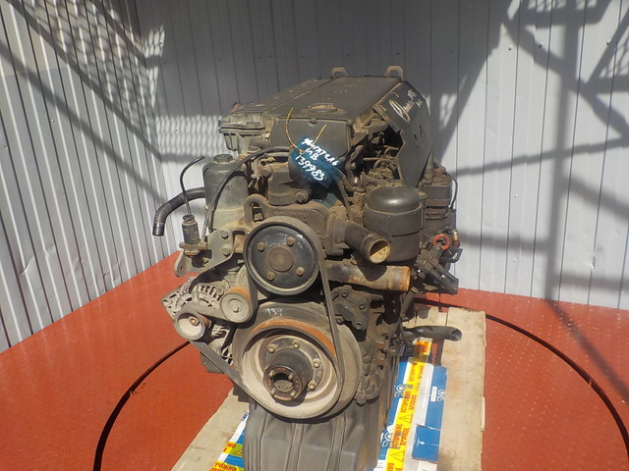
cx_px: 314
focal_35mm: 30
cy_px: 236
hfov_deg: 60.0
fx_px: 545
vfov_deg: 46.8
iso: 125
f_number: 3.3
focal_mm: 4.1
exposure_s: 1/800
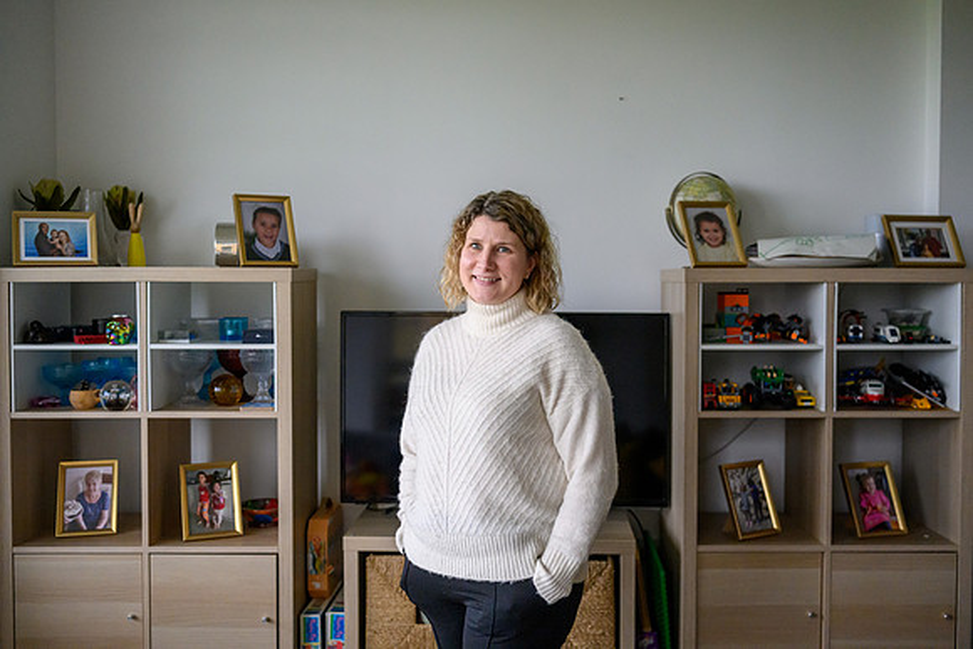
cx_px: 508
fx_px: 987
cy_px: 310
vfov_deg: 36.4
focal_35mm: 37
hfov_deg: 52.5
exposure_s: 1/400
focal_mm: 35
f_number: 2
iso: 4500
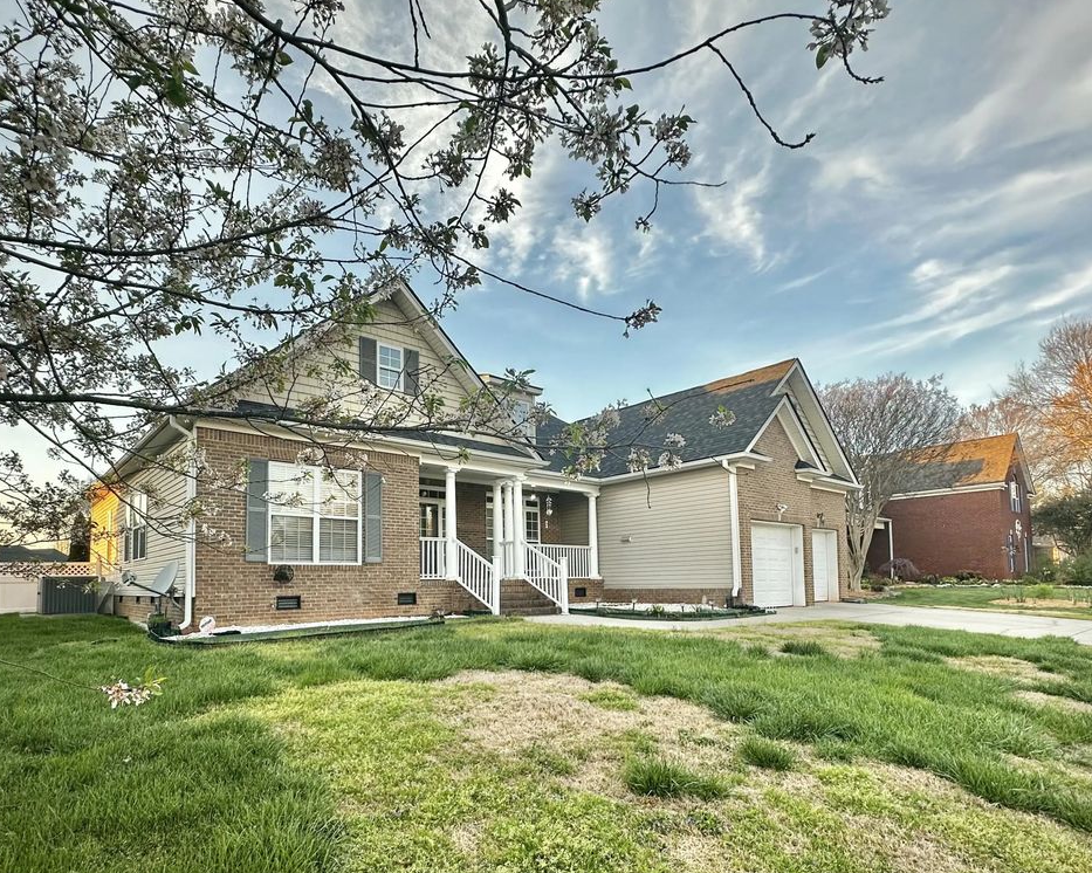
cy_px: 435
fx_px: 485
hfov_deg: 96.8
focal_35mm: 15
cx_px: 569
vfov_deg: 84.0
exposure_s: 1/121
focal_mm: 2.22
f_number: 2.2
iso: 40
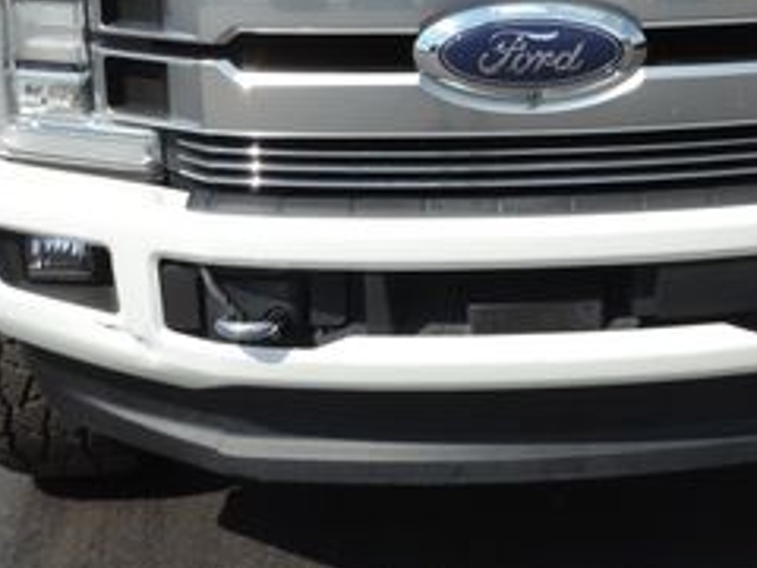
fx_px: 1400
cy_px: 85
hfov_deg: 29.8
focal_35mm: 64
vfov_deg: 22.5
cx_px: 571
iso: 80
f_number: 3
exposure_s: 1/1600
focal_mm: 4.3
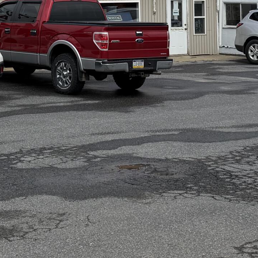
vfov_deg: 18.6
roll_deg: +0.5
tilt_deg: +2.6
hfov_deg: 19.2
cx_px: 32
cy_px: -39
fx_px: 750
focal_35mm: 89
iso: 80
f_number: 1.78
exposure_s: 1/7353
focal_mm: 6.76
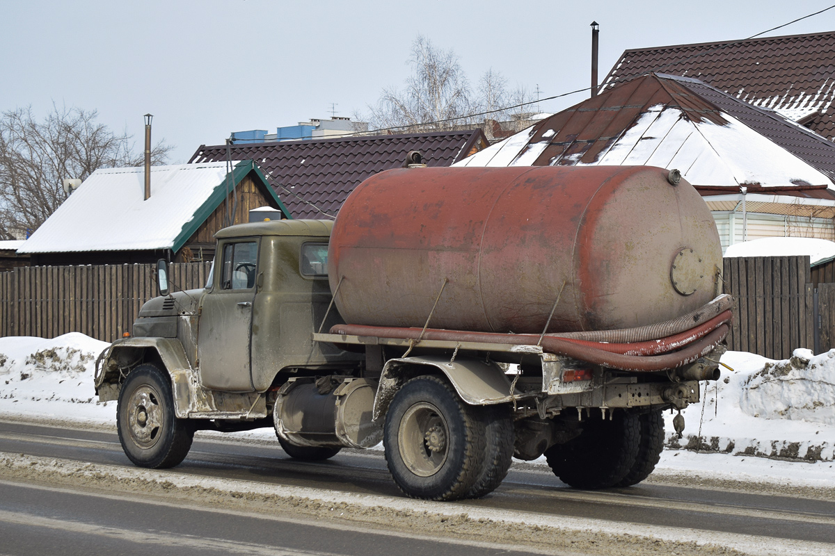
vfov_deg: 20.2
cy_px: 278
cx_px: 418
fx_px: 1566
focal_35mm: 68
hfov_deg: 29.9
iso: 200
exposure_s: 1/800
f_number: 5.6
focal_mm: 45
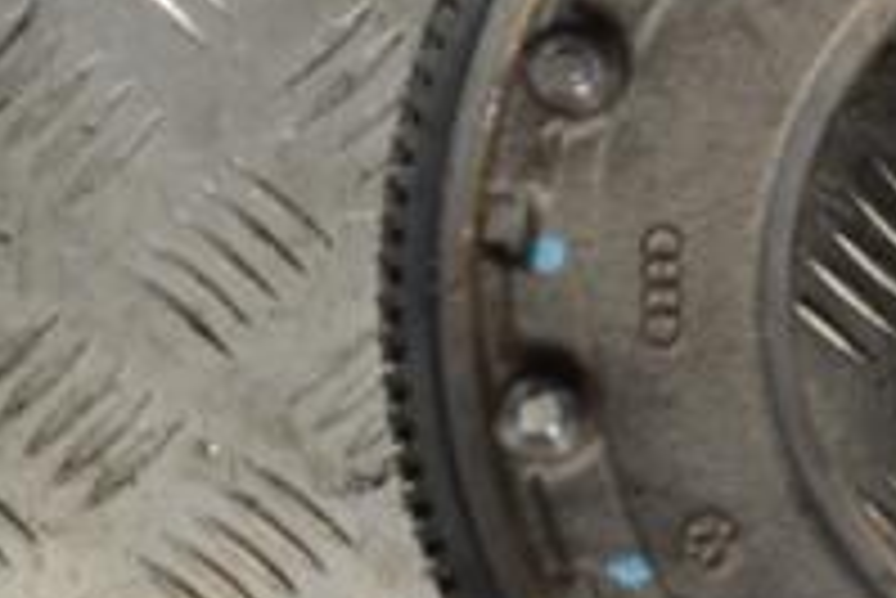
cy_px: 265
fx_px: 5405
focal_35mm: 217
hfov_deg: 9.3
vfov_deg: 6.3
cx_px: 1157
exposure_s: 1/30
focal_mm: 48
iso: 250
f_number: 5.6
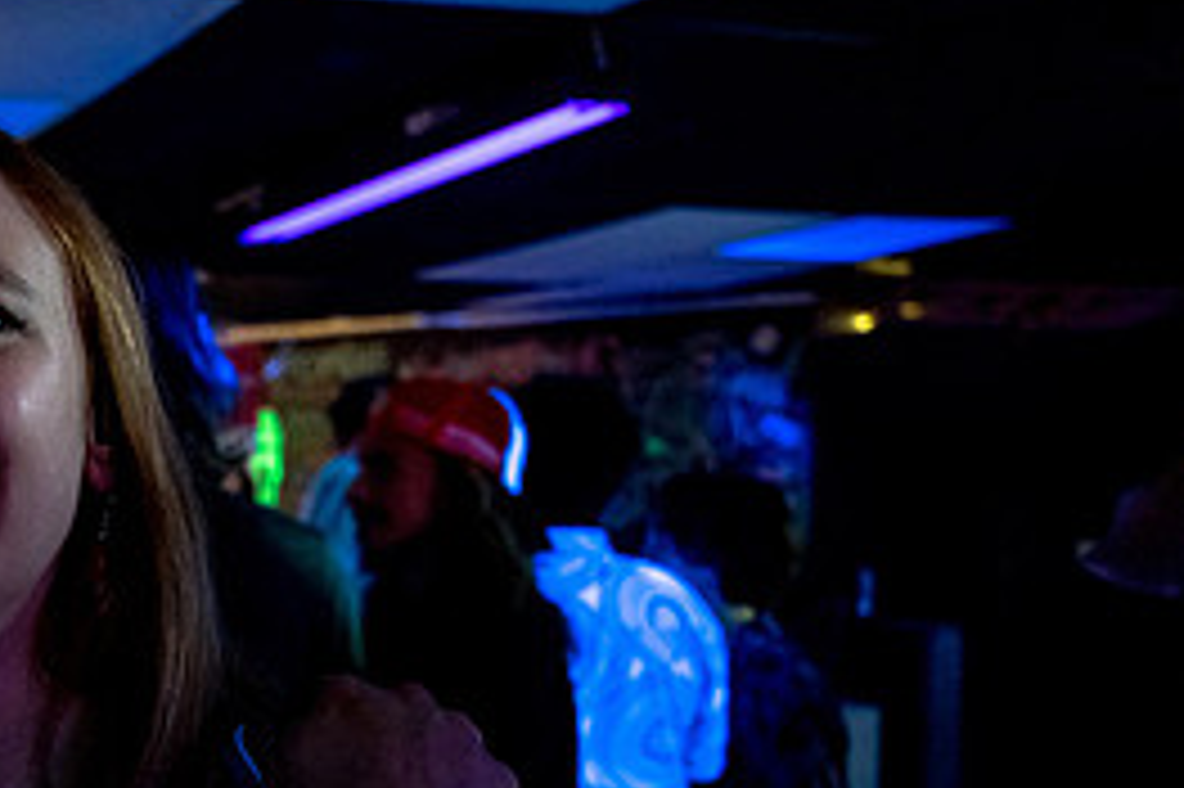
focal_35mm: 53
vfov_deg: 24.4
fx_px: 1742
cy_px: 768
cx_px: -108
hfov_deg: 33.0
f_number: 2.8
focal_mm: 24
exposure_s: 1/200
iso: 2500
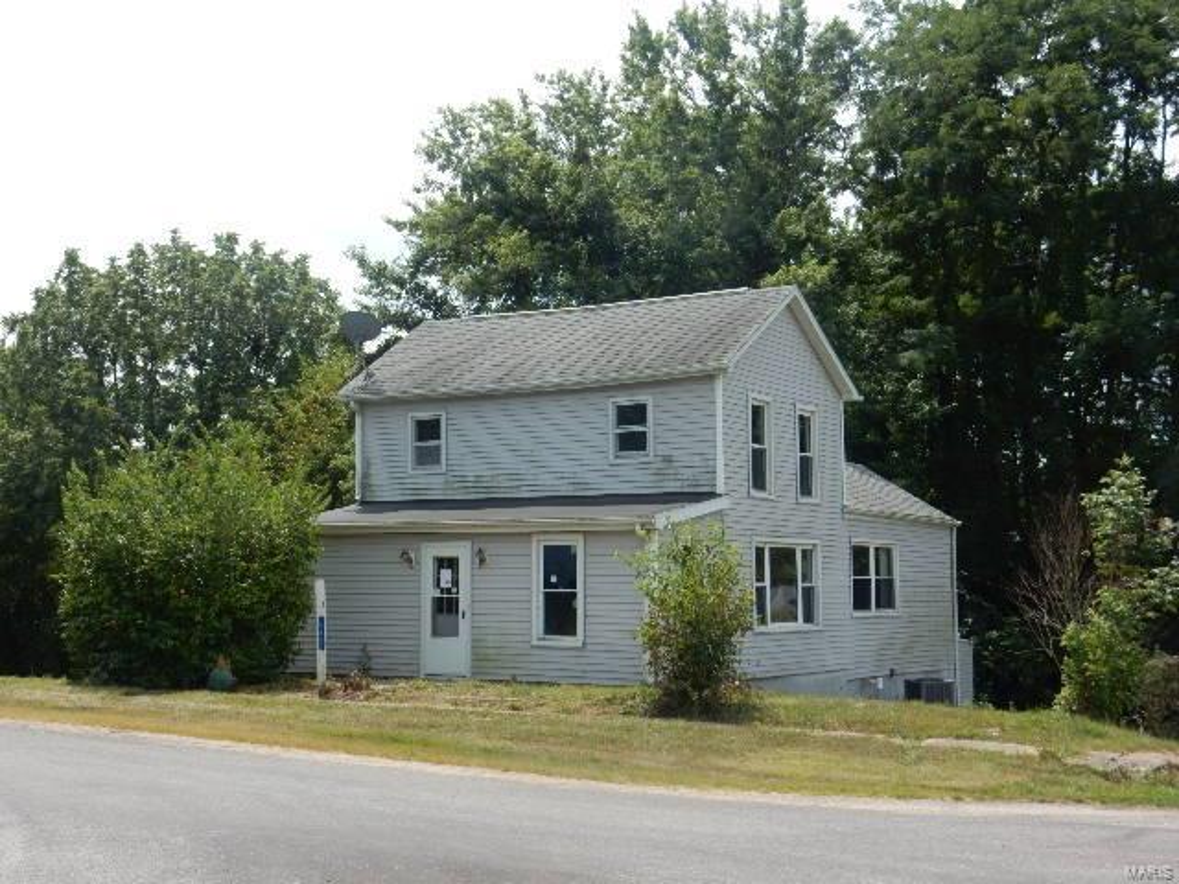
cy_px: 442
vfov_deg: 28.6
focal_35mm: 51
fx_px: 1737
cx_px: 590
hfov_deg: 37.5
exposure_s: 1/800
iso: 125
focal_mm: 9
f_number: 4.5
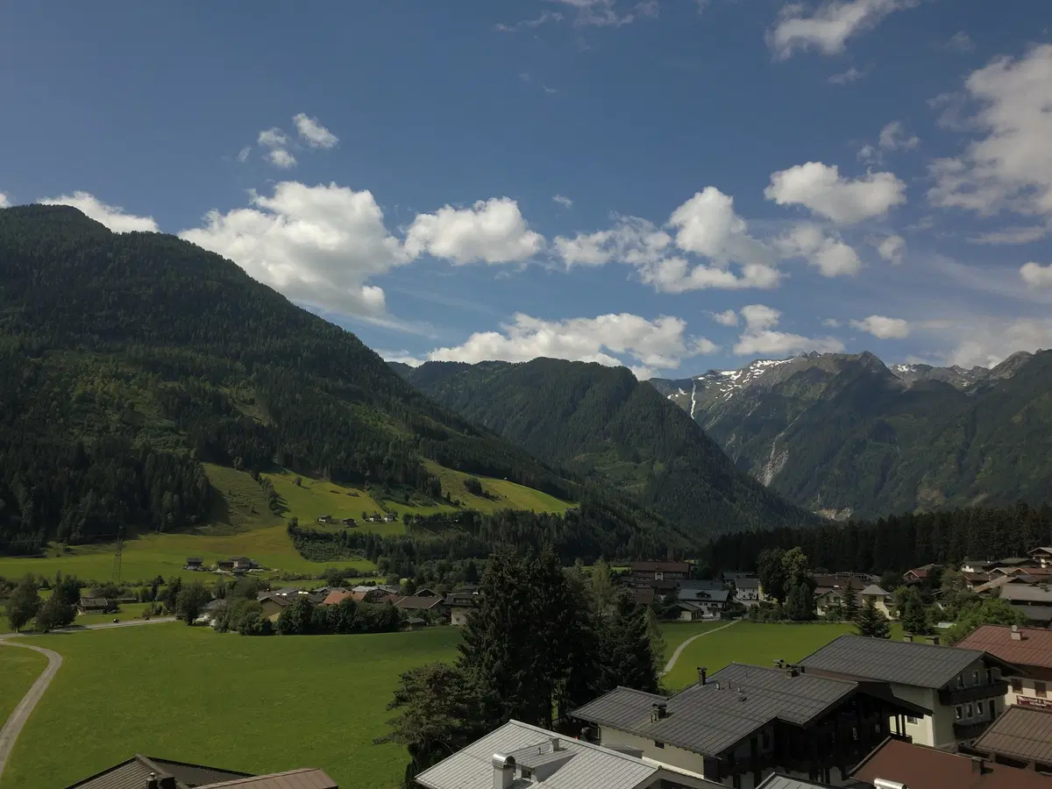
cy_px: 394
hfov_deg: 67.3
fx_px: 790
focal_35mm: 26
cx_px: 526
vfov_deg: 53.1
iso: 100
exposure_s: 1/2747
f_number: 2.2
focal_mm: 4.7
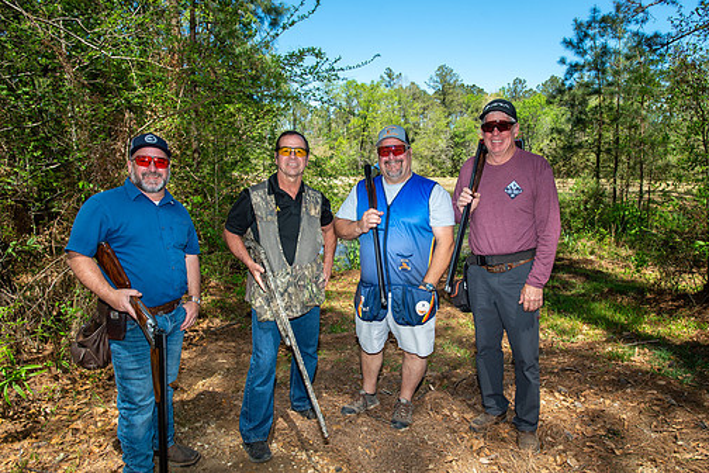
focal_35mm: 23
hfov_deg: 76.0
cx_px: 384
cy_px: 262
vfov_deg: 55.0
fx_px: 453
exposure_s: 1/250
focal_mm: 20
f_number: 5
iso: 100
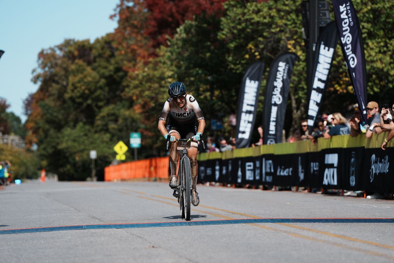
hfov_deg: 10.3
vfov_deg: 6.9
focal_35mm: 200
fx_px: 2189
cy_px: 132
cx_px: 197
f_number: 4.5
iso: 125
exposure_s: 1/2000
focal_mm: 200
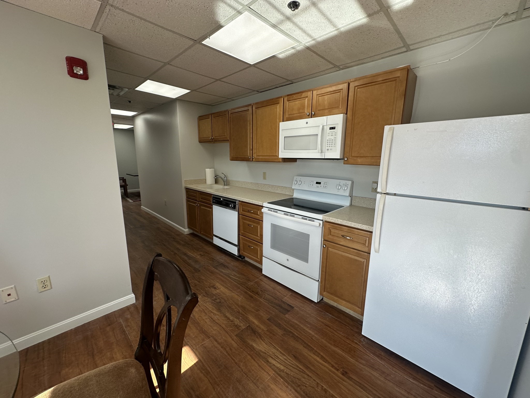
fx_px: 214
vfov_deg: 85.7
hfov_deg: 102.1
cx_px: 265
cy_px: 199
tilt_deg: -10.8
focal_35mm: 14
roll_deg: -0.9
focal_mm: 2.22
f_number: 2.2
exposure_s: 1/120
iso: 64
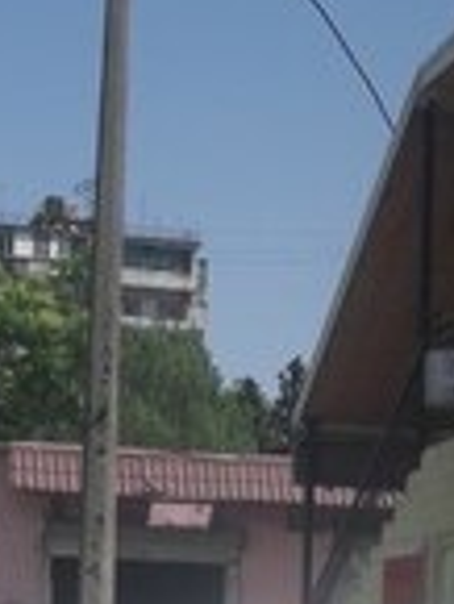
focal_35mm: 96
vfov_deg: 18.4
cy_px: 879
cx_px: 254
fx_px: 1676
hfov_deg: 15.4
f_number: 1.9
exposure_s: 1/2257
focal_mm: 3.7
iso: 40
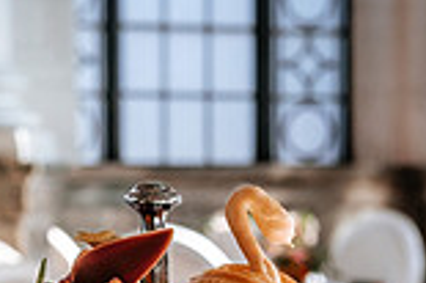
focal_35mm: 326
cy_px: 504
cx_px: 319
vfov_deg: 4.2
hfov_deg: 6.3
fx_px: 3854
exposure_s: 1/160
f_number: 8
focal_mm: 56.3
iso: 200
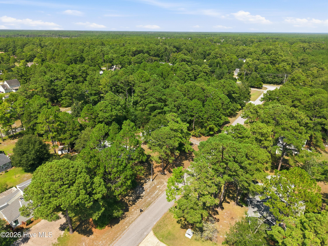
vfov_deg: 56.8
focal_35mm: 24
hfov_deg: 71.6
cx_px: 164
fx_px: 227
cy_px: 123
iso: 110
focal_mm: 8.7
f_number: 1.8
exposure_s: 1/400
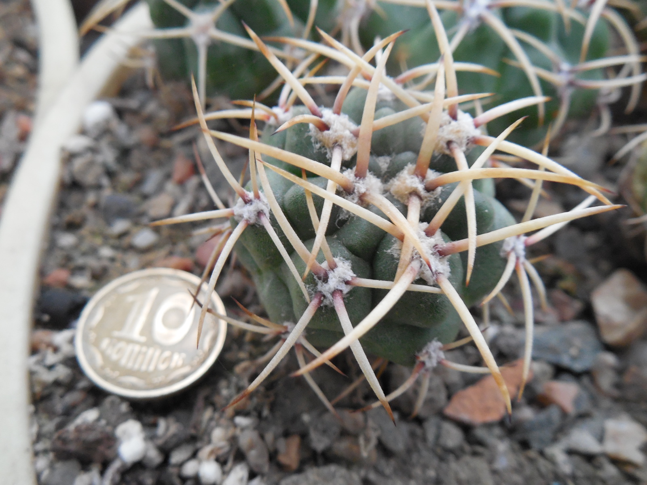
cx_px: 324
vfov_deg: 45.4
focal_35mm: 31
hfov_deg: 58.4
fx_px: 579
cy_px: 242
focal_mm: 5.6
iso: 400
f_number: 3.6
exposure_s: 1/13
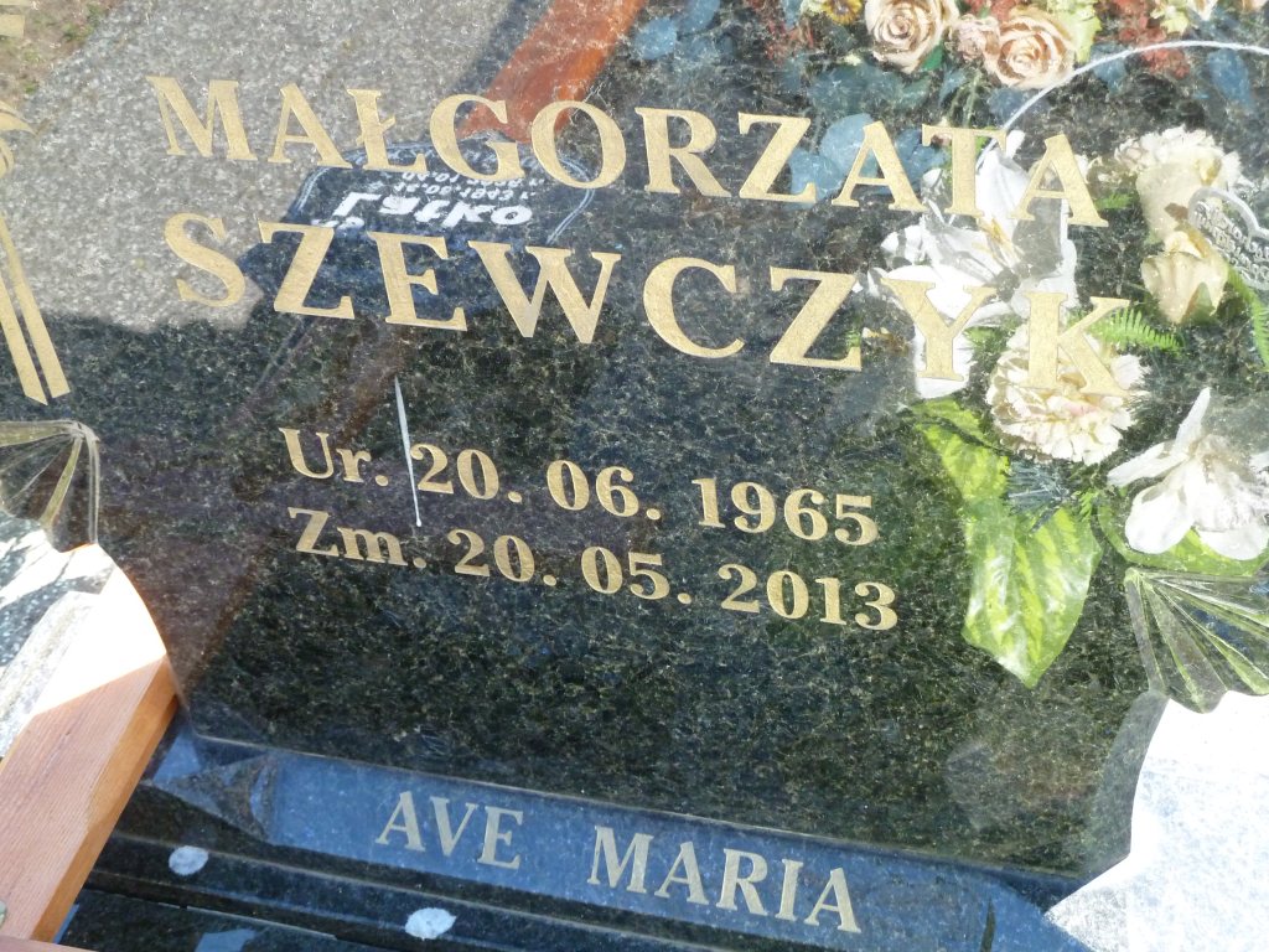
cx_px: 634
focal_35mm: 59
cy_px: 476
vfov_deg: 24.8
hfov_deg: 32.7
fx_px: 2163
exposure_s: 1/160
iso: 400
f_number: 3.9
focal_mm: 9.7
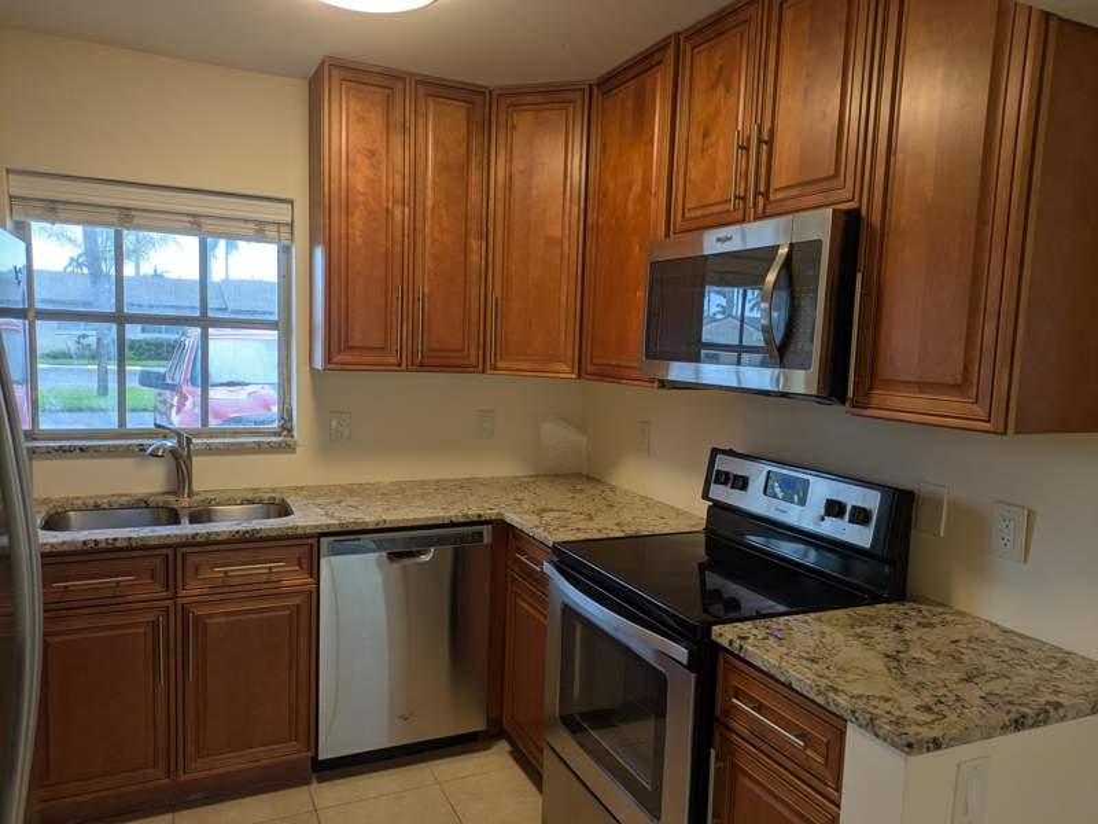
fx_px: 793
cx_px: 549
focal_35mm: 25
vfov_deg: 54.9
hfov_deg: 69.4
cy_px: 412
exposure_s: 1/120
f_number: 1.89
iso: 61
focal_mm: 5.43
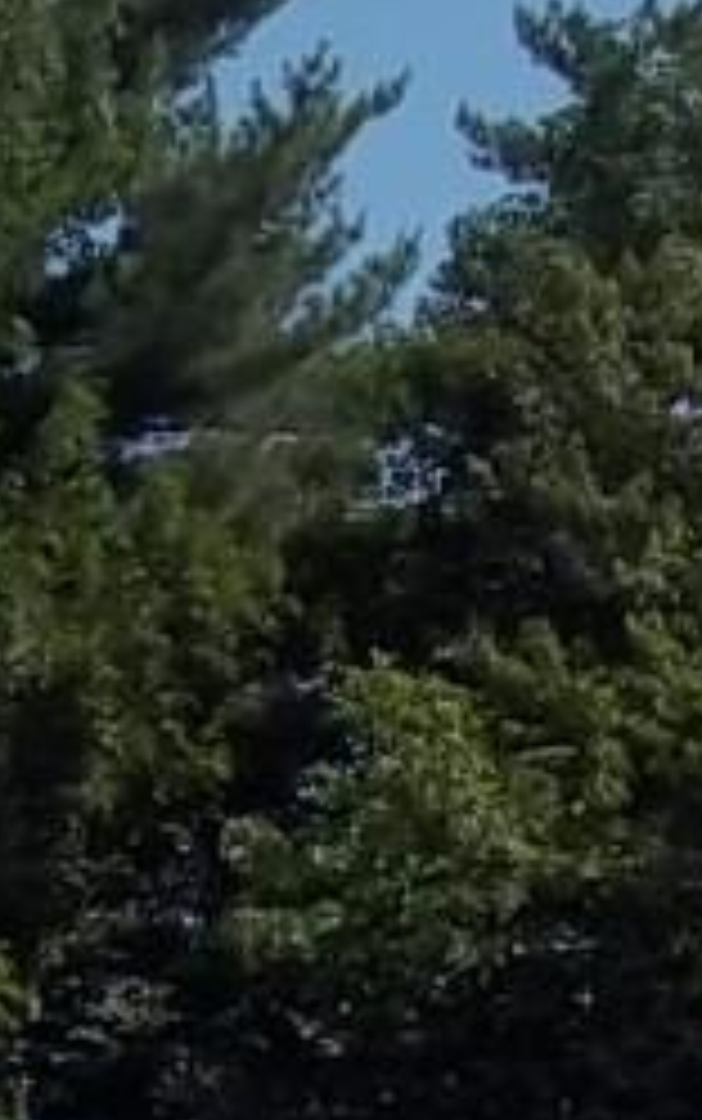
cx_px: -675
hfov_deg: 8.0
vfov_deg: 12.9
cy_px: 1421
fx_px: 4798
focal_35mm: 157
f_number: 8
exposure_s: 1/320
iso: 80
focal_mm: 6.5
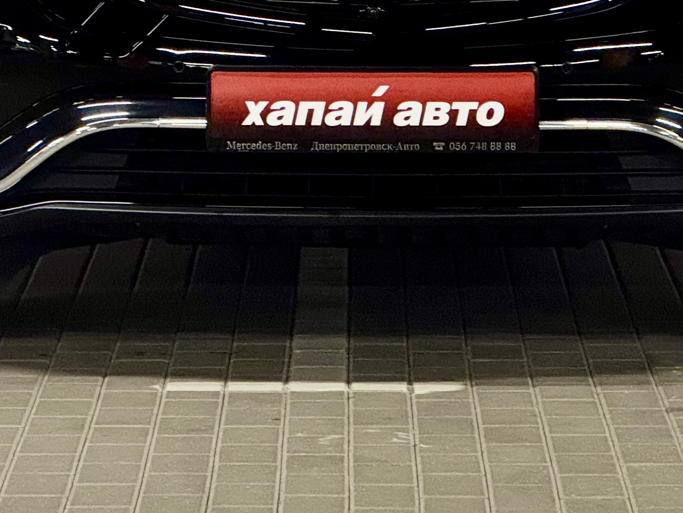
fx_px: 6038
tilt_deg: -1.7
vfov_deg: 4.8
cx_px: 378
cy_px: -126
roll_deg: +0.2
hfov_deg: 6.5
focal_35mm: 306
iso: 640
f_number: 2.8
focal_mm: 15.66
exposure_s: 1/58
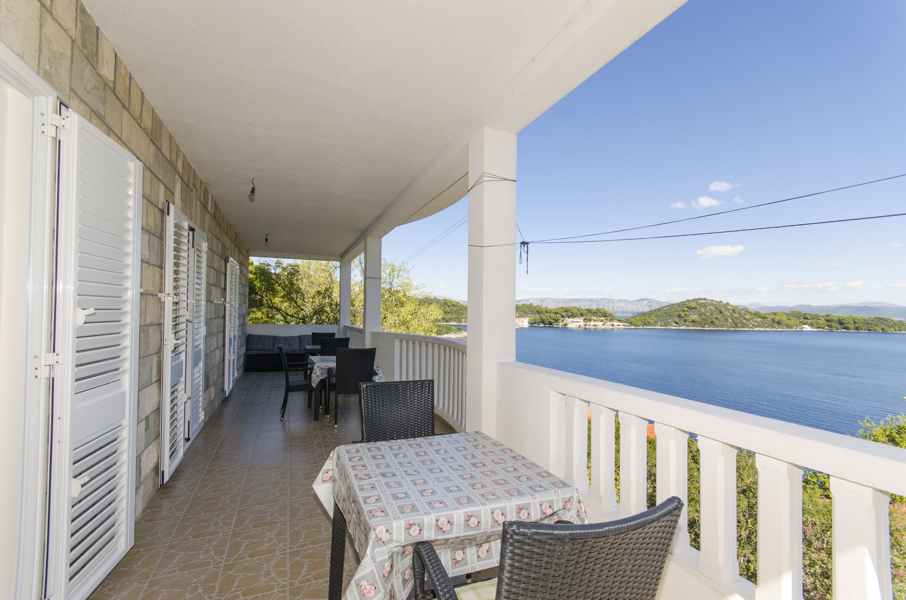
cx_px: 453
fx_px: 377
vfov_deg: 77.1
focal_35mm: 15
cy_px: 300
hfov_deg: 100.5
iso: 100
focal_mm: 10
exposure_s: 1/200
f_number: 8
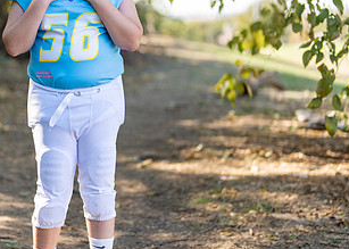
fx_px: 1020
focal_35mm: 103
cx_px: 86
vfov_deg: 13.9
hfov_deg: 19.3
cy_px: 88
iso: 100
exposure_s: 1/1600
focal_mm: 50
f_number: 1.2
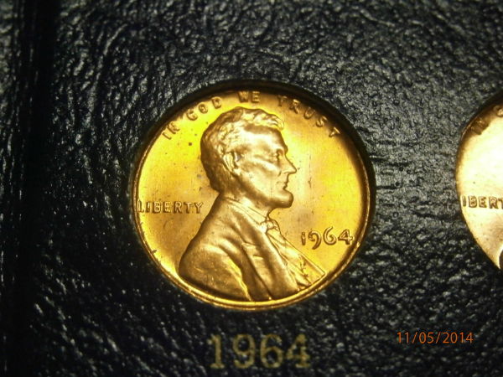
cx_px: 252
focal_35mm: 47
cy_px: 188
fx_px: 683
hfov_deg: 40.4
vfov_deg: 30.9
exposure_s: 1/125
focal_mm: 8.3
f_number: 3.4
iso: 800
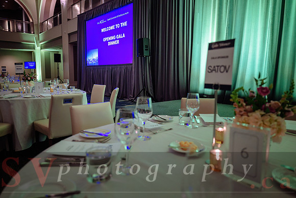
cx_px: 148
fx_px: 214
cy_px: 99
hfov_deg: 69.4
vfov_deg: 49.6
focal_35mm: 26
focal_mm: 26
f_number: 3.5
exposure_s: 1/40
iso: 800
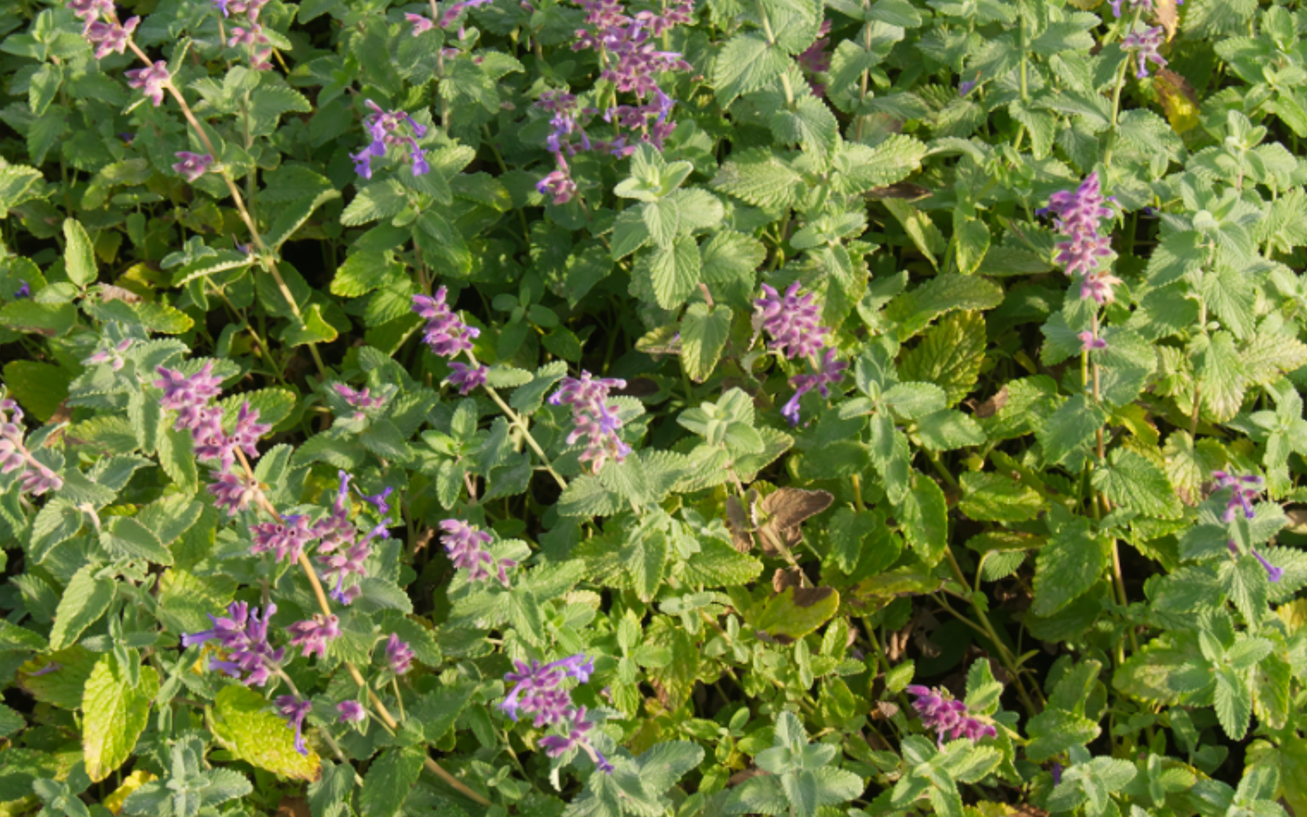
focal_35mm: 133
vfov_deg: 9.9
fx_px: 4731
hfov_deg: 15.7
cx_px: 580
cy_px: 210
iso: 320
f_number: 13
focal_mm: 55
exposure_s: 1/100
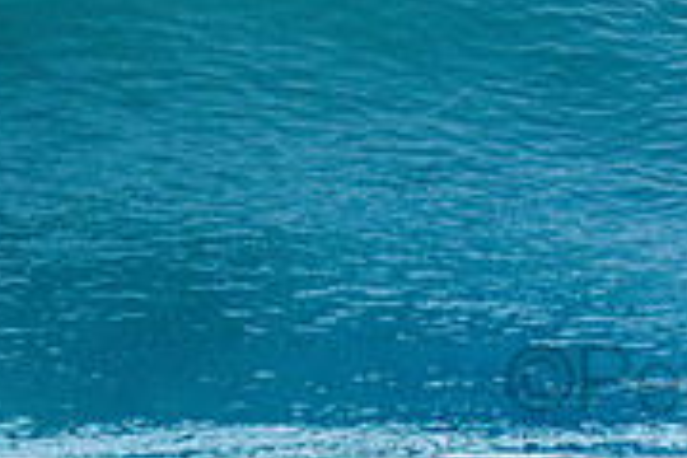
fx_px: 30817
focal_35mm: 1615
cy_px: -254
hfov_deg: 1.3
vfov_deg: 0.9
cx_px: 802
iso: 900
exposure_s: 1/1600
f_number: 5.6
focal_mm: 500
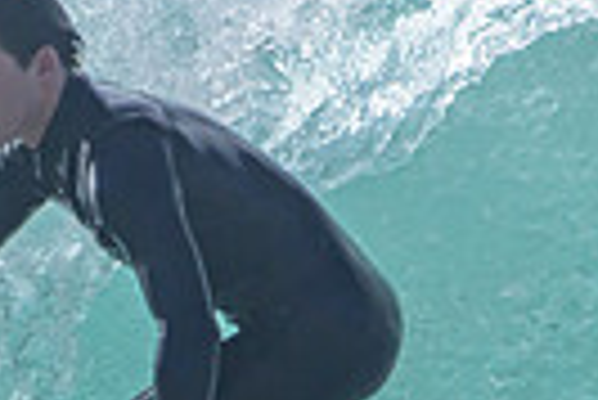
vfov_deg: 0.3
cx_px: -364
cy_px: 447
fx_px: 72503
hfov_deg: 0.5
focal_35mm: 4360
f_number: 11
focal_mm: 1000
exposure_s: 1/2000
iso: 900
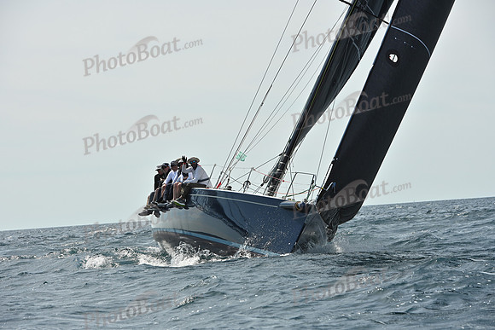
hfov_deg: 12.4
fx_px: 2269
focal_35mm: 165
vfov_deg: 8.3
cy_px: 165
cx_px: 248
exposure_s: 1/1250
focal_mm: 165
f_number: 11
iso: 320
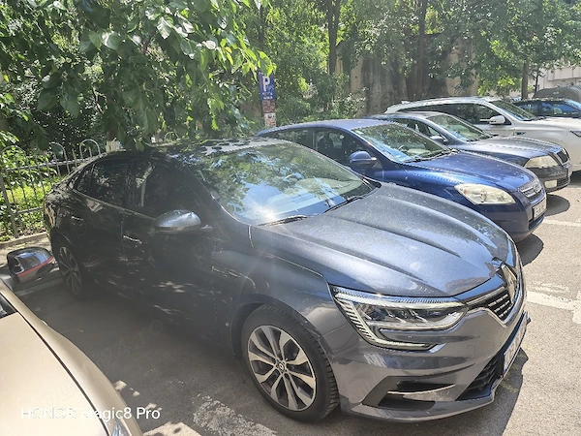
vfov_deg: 58.9
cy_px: 218
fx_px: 386
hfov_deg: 73.9
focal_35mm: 23
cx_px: 290
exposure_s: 1/625
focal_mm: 6.55
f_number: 1.6
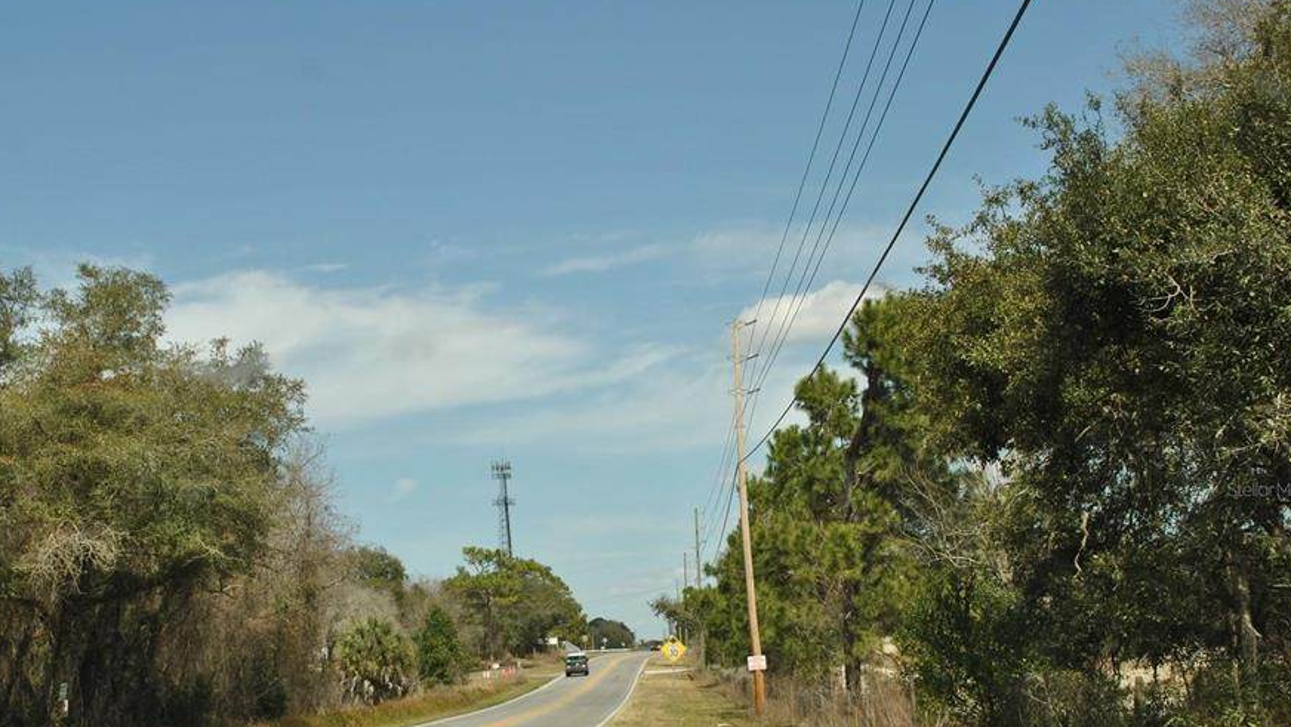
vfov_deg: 24.8
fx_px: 1644
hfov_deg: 42.8
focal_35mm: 48
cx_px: 554
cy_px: 489
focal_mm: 26
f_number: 8
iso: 100
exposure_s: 1/250
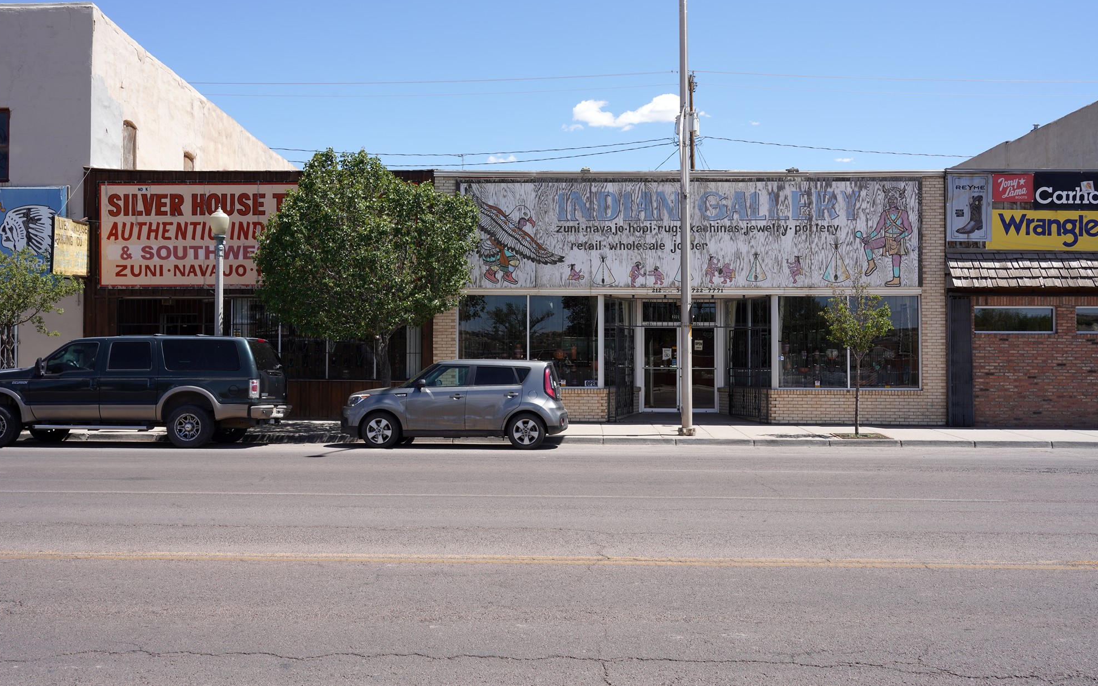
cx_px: 546
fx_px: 1107
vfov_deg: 34.4
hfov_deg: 52.7
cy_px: 319
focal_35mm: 37
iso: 100
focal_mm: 36
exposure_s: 1/100
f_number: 13
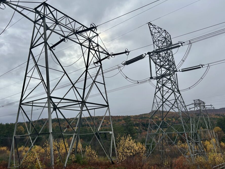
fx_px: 195
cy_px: 85
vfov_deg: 46.8
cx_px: 117
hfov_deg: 59.9
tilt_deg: +15.3
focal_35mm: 30
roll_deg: +2.3
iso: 50
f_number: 1.5
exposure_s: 1/4831
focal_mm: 5.7
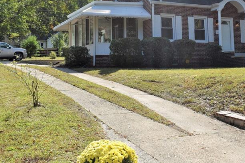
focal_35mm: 60
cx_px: 186
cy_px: 35
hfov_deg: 32.7
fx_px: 408
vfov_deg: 22.3
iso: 100
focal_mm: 24
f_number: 11
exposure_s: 1/200
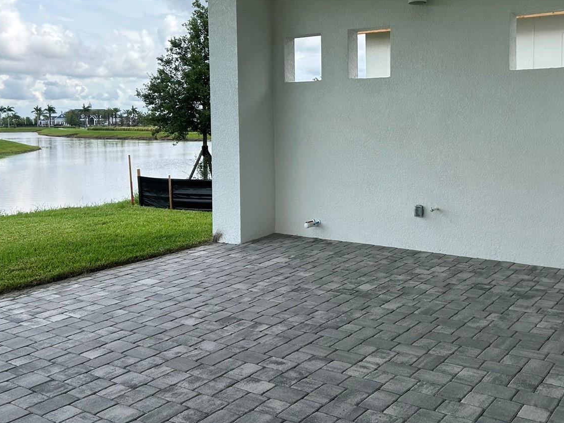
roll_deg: +0.6
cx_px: 363
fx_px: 603
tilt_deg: -3.4
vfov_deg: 38.4
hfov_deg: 49.5
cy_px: 154
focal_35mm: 37
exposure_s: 1/1531
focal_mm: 5.7
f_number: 1.5
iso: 50
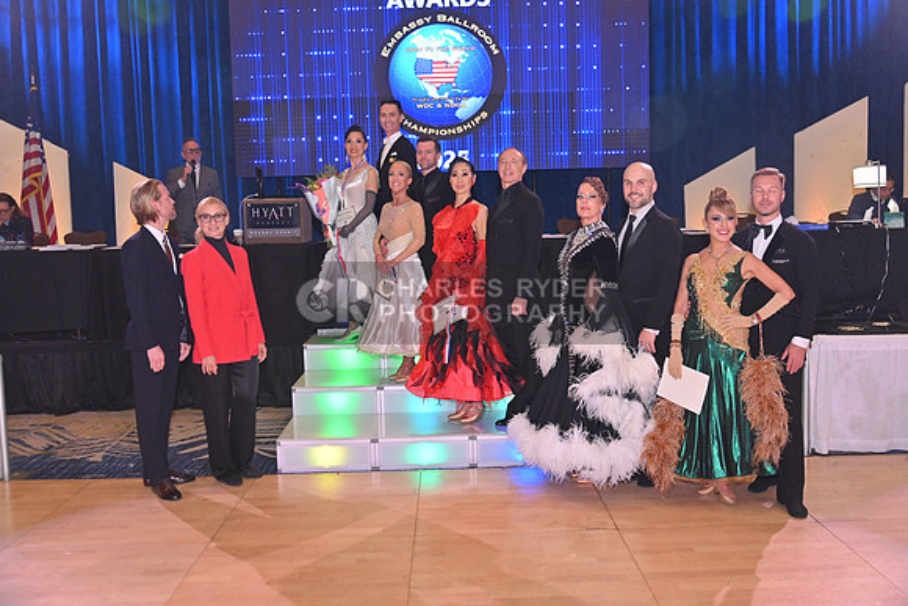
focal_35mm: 32
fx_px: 807
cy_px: 303
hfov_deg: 58.7
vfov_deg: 41.1
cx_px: 454
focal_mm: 32
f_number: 6.3
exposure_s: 1/400
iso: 2000
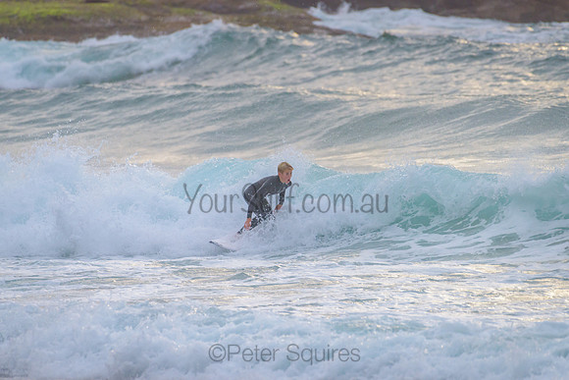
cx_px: 276
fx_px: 9693
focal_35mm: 613
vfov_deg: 2.2
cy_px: 186
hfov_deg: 3.4
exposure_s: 1/1250
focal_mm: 500
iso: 400
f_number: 5.6
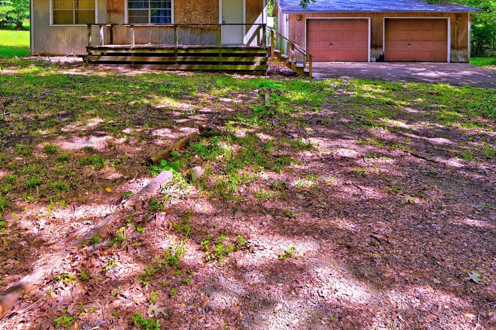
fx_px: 372
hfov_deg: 67.3
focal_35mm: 27
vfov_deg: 43.5
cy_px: 30
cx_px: 231
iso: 400
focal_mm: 14
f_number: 8
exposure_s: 1/100
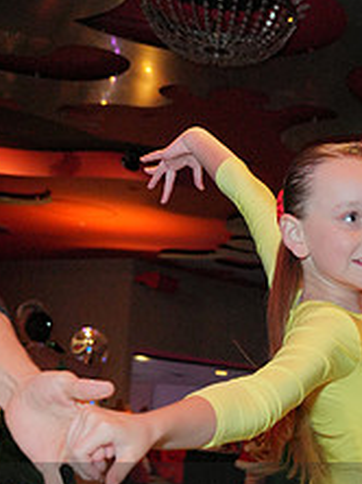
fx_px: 1090
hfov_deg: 18.6
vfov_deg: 23.5
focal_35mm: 78
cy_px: 536
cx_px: 300
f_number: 4
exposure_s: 1/200
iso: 4000
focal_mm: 31
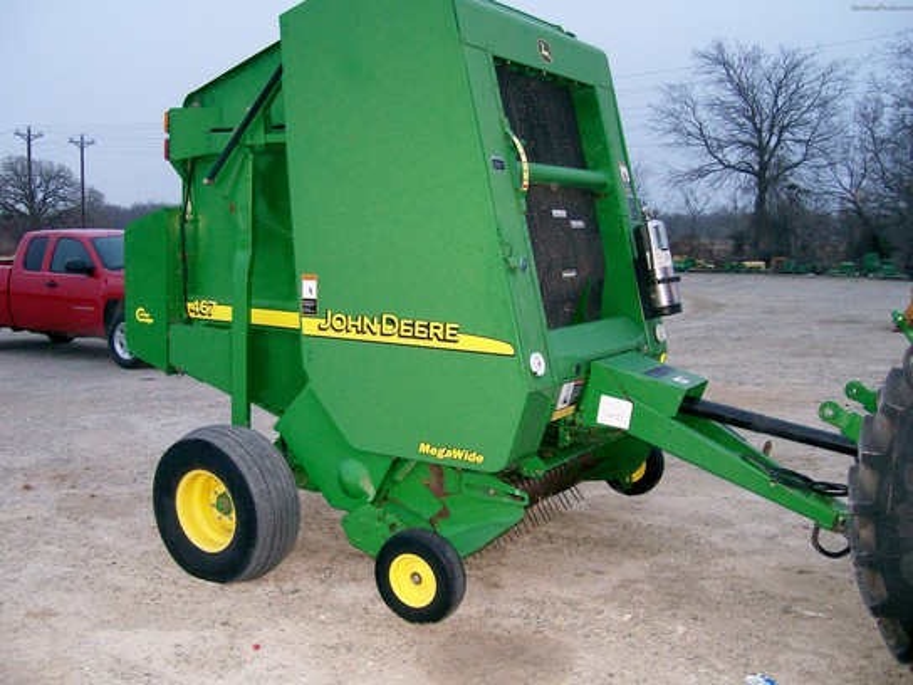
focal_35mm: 36
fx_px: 950
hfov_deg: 51.4
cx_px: 456
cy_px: 342
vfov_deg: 39.7
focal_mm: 6
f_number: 2.7
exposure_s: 1/64
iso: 140
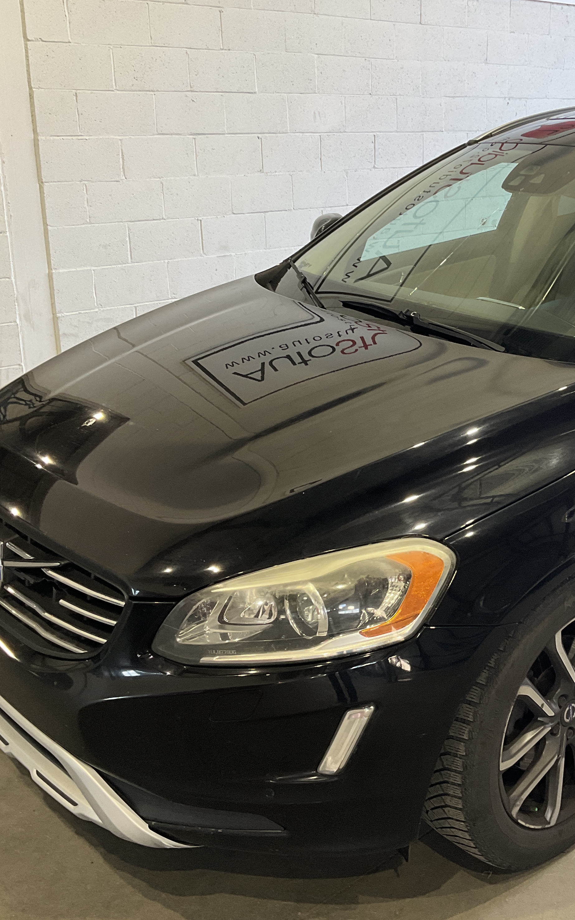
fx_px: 1053
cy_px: 463
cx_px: 484
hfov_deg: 29.6
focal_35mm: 42
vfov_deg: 47.2
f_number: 1.8
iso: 64
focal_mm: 3
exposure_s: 1/120
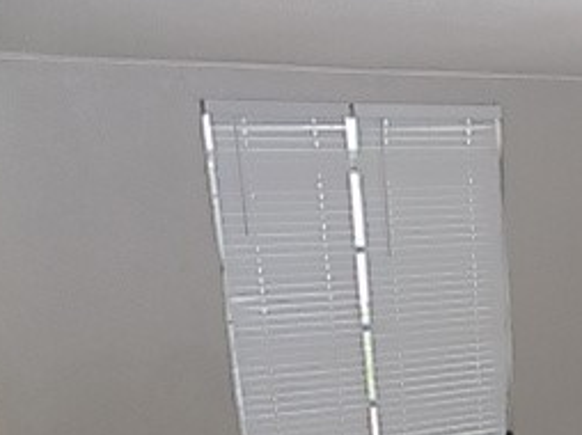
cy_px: 419
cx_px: 717
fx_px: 974
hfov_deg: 28.5
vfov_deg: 24.2
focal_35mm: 58
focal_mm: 4
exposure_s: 1/30
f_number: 3.1
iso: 220
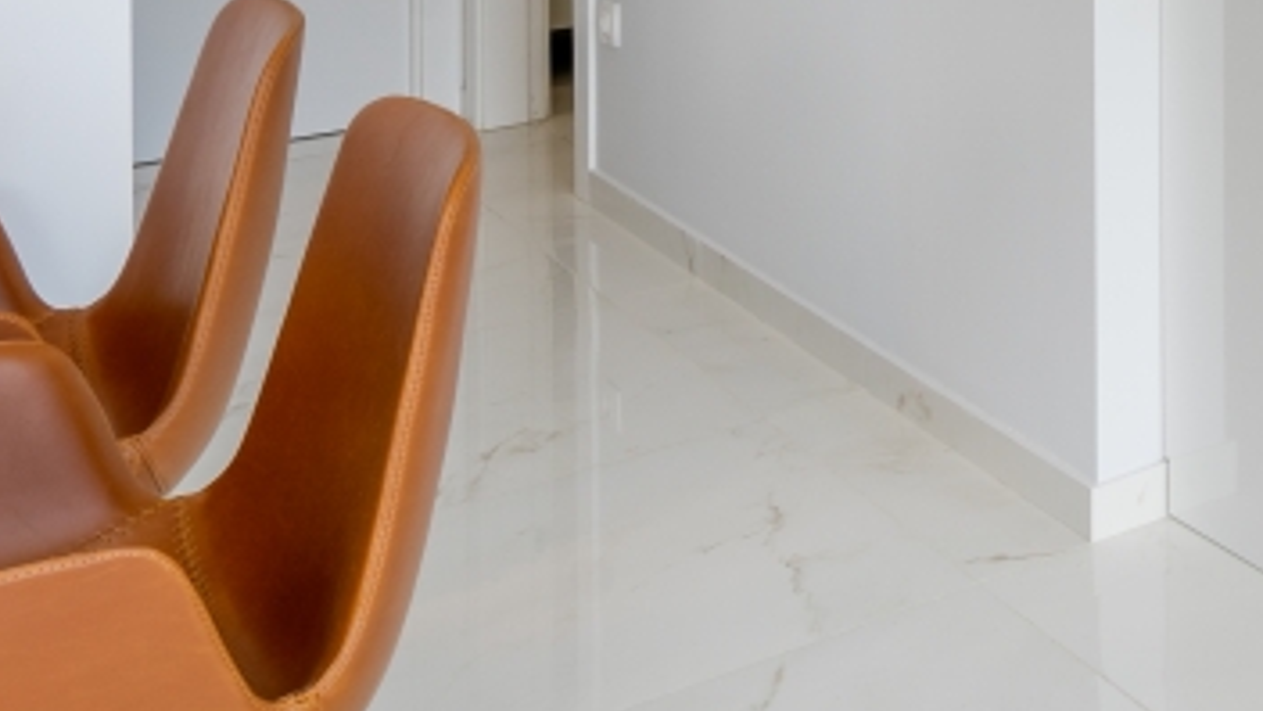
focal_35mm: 60
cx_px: 1991
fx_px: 2009
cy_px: -384
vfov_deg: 17.8
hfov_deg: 24.8
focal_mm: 16
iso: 100
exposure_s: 1/13
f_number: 9
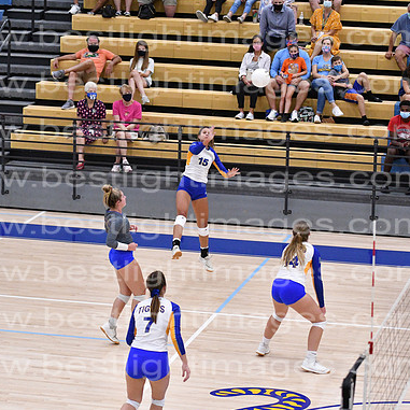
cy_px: 203
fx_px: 1822
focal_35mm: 136
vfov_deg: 12.8
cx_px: 184
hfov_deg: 12.8
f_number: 3.2
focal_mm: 70
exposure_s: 1/1000
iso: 6400
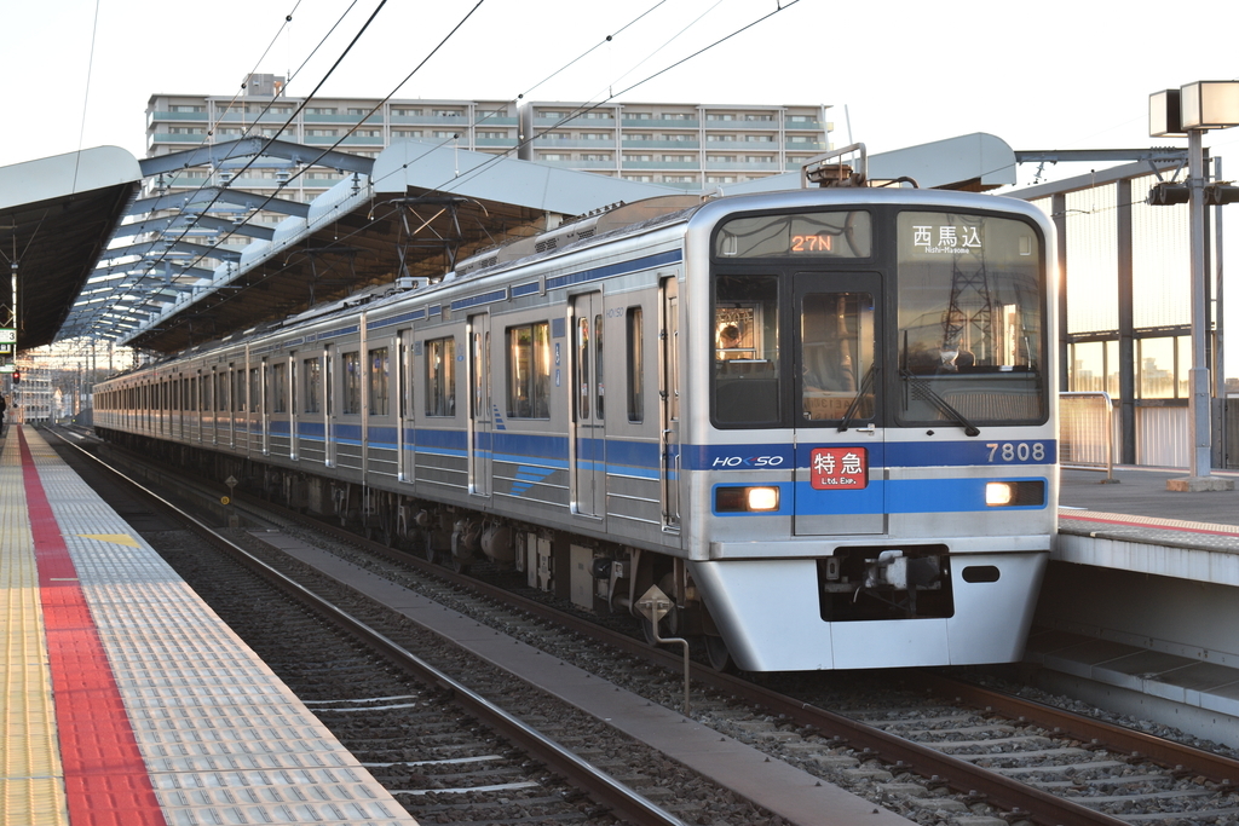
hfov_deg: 28.1
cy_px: 413
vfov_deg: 18.9
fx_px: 2478
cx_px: 620
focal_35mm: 72
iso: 400
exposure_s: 1/100
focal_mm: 48
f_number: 6.3
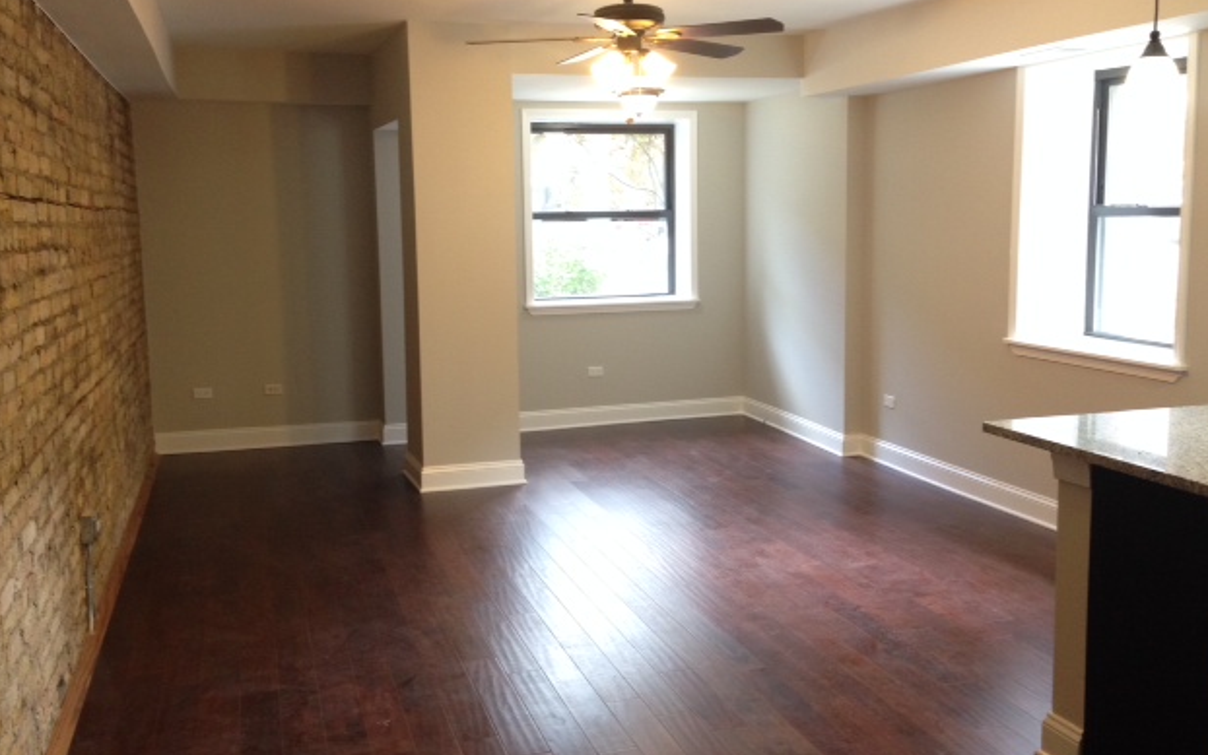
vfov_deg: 35.3
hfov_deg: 54.0
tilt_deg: -7.4
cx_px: 608
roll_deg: -0.1
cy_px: 363
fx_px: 1185
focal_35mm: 36
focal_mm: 4.12
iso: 125
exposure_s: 1/20
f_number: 2.4
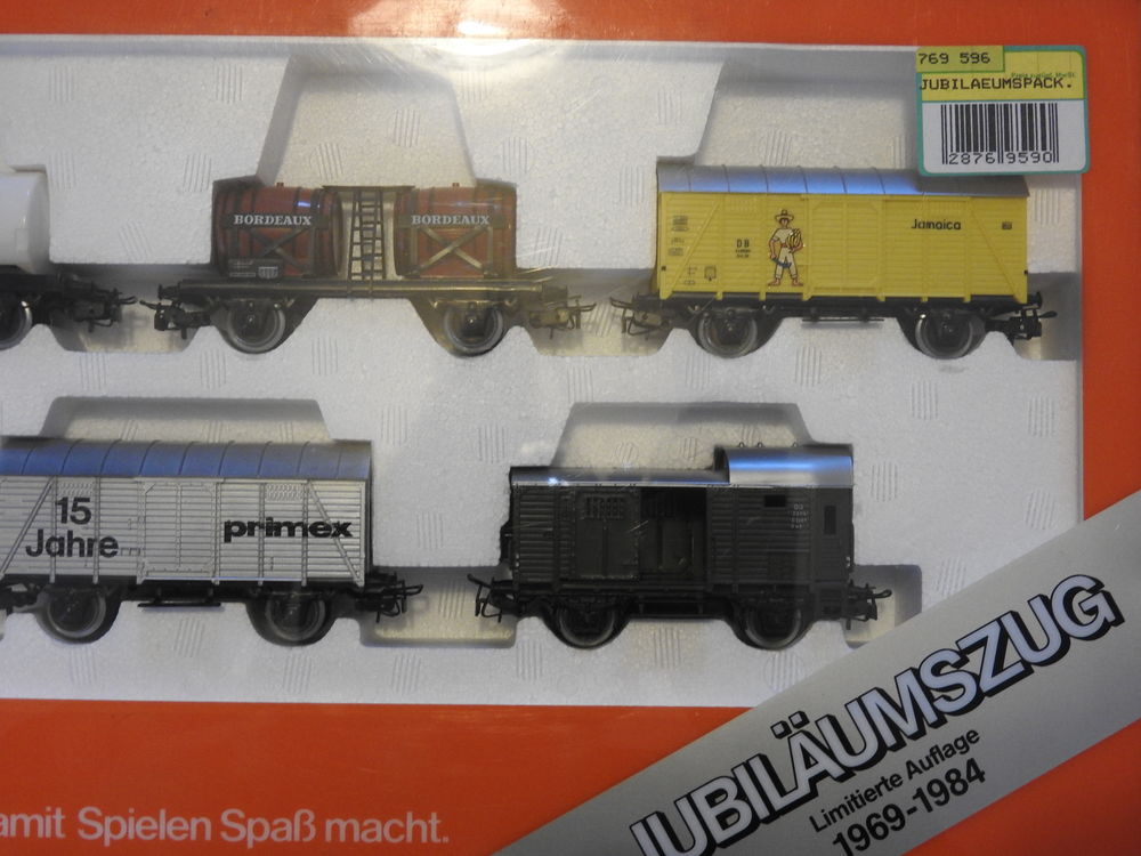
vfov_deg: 29.1
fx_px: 1648
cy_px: 428
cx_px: 570
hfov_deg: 38.2
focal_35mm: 50
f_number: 4
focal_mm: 9
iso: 400
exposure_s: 1/10
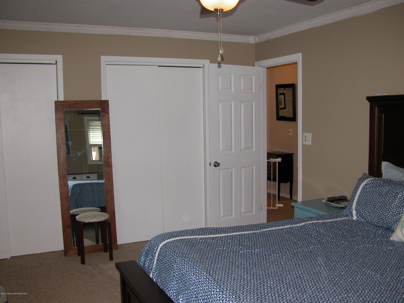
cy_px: 152
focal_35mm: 35
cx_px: 202
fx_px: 408
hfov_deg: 52.6
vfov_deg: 40.7
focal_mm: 8.9
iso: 100
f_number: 2.8
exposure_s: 1/60
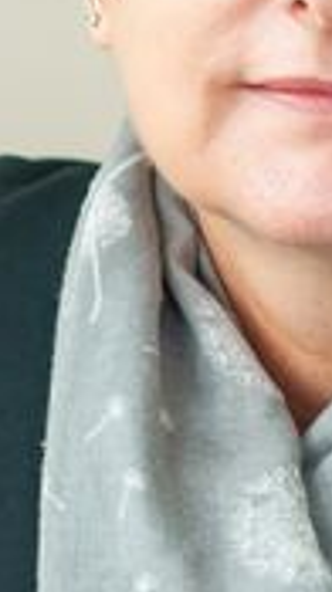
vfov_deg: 4.4
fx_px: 7663
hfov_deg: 2.5
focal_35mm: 488
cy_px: 112
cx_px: 361
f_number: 3.5
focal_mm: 85
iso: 320
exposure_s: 1/80
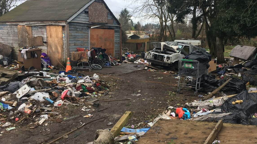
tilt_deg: -6.7
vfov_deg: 35.6
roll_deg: +0.2
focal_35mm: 33
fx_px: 225
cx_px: 128
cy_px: 67
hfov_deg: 59.5
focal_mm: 4.15
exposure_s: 1/60
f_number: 2.2
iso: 25
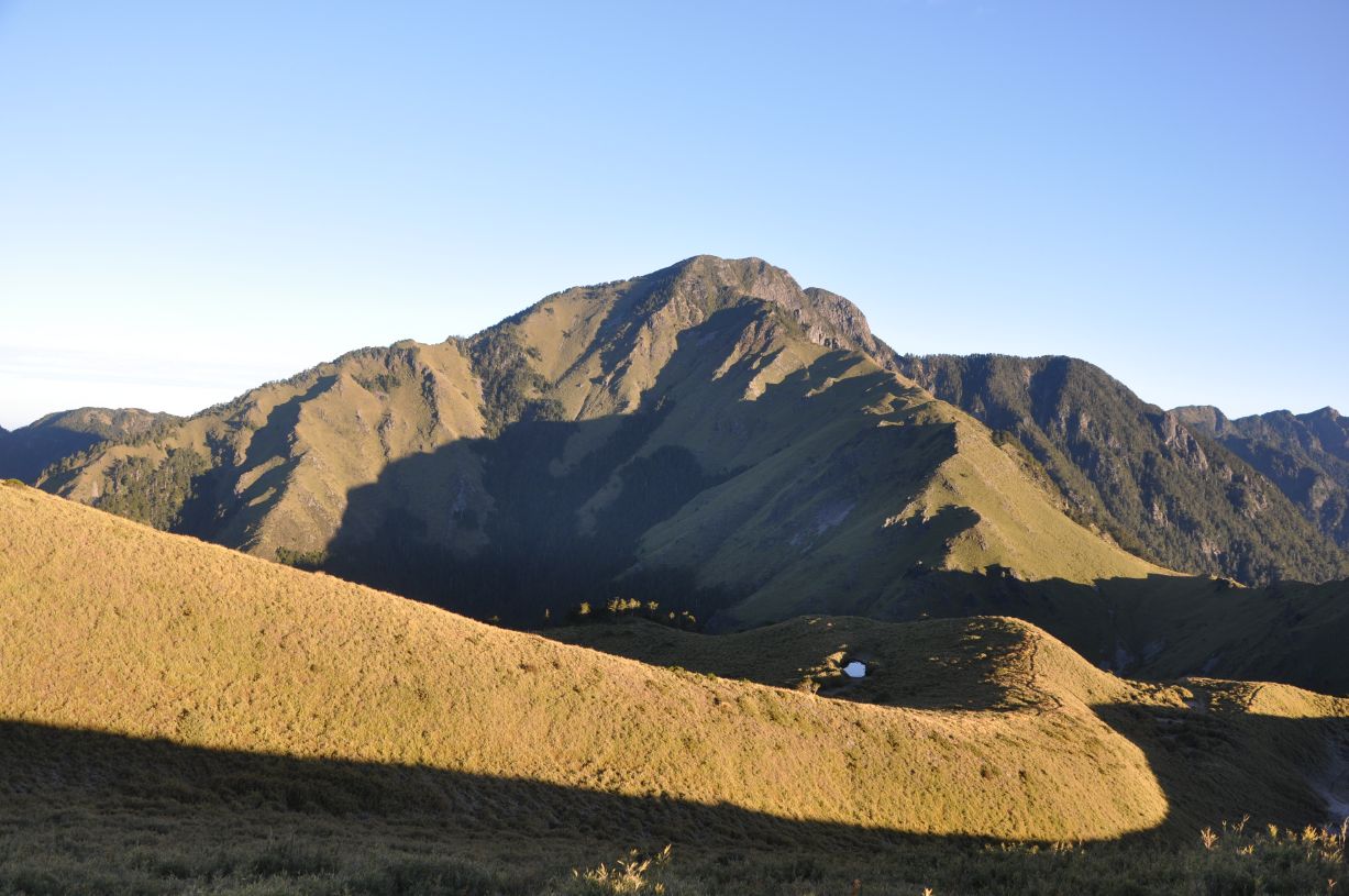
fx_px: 1347
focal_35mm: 36
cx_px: 674
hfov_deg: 53.2
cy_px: 448
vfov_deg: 36.8
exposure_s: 1/200
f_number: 7.1
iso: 200
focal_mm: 24
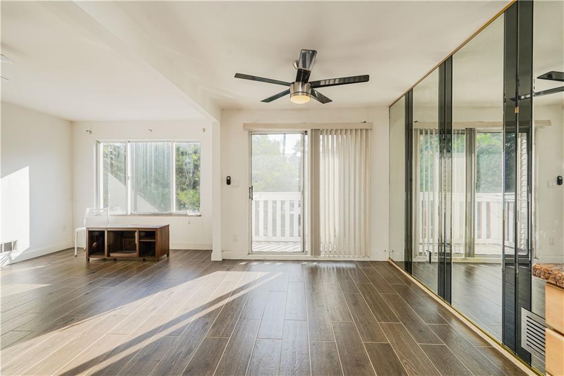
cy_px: 188
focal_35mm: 17
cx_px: 282
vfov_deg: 70.4
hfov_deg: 93.3
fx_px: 266
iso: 100
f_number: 8
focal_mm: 17
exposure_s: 1/80
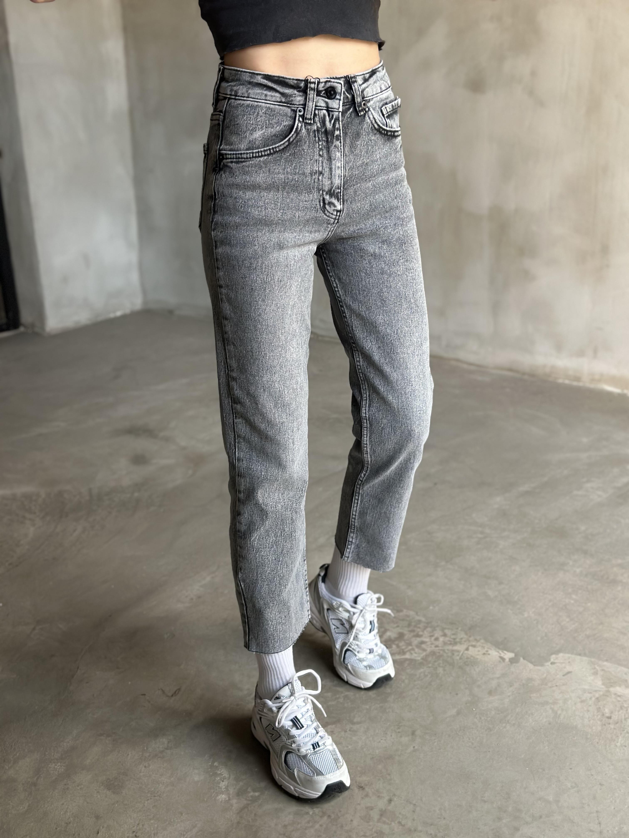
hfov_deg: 30.3
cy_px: 419
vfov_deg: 39.7
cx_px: 314
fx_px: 1163
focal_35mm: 48
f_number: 1.78
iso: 250
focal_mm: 6.86
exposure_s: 1/60
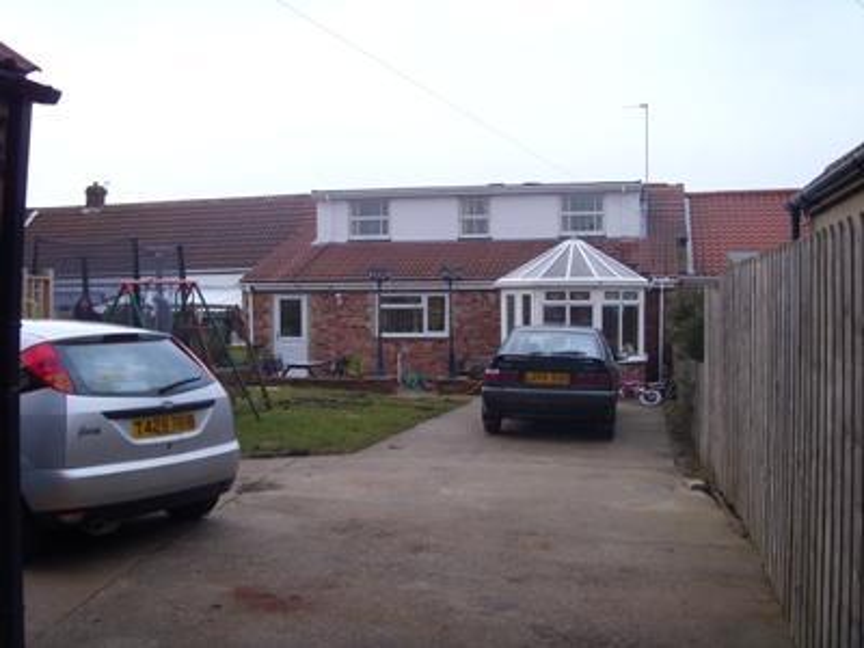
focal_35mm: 31
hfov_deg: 58.4
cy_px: 324
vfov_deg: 45.4
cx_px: 432
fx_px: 774
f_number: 3.5
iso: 50
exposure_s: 1/33
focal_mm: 6.3
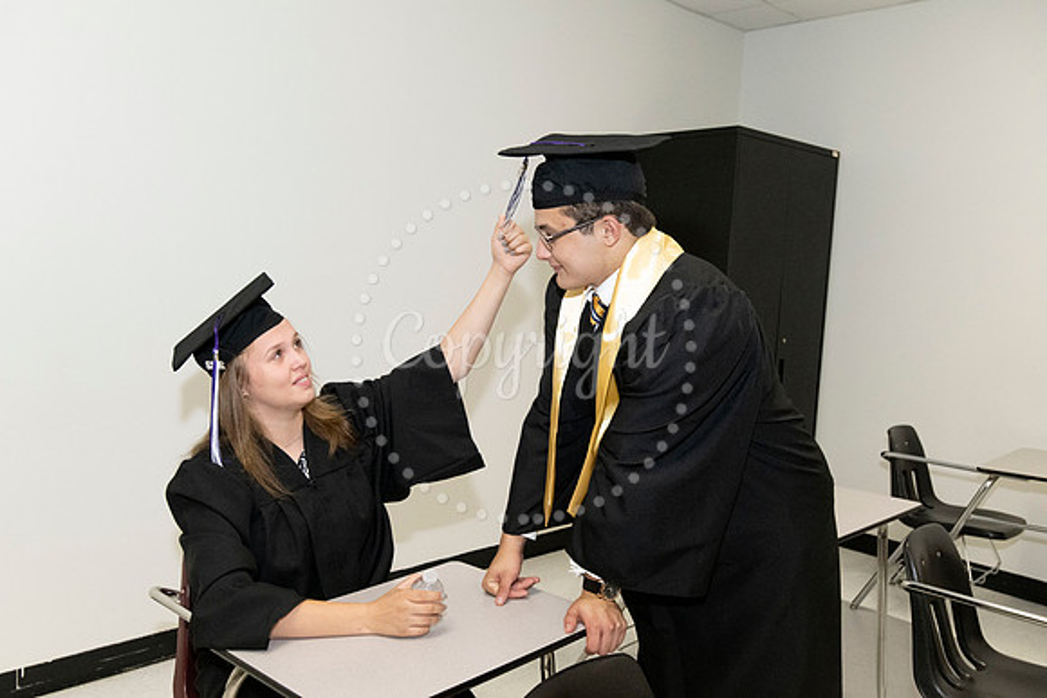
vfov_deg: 43.6
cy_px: 349
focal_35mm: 30
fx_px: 873
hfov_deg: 61.9
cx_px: 524
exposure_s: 1/200
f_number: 8
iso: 6400
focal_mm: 30
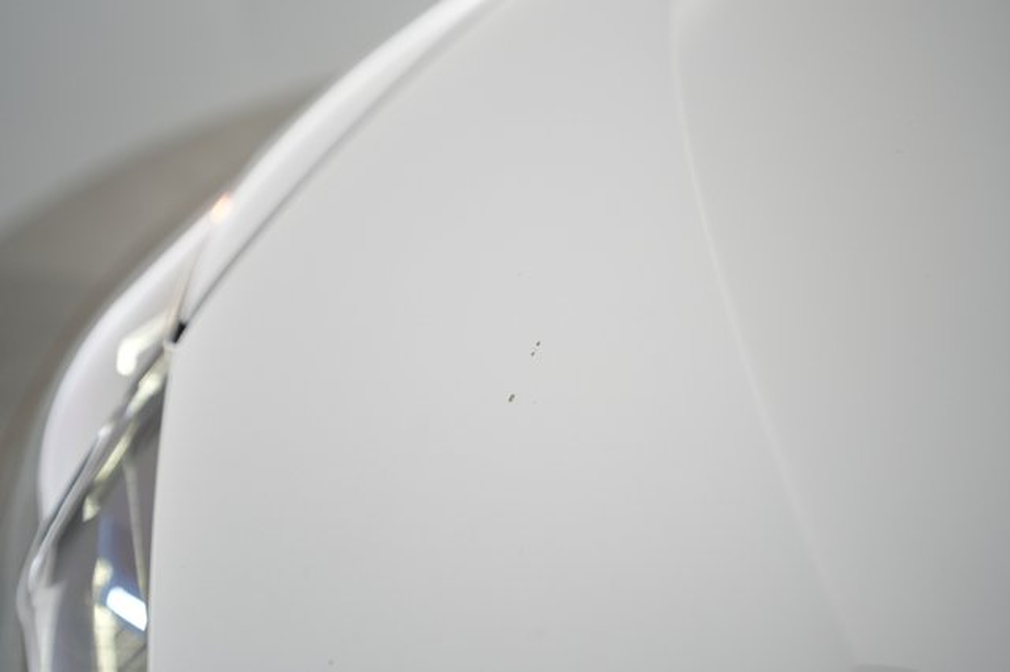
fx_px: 785
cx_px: 505
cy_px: 336
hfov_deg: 65.5
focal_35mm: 28
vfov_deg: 46.4
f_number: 4.5
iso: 1600
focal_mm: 28
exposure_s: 1/100
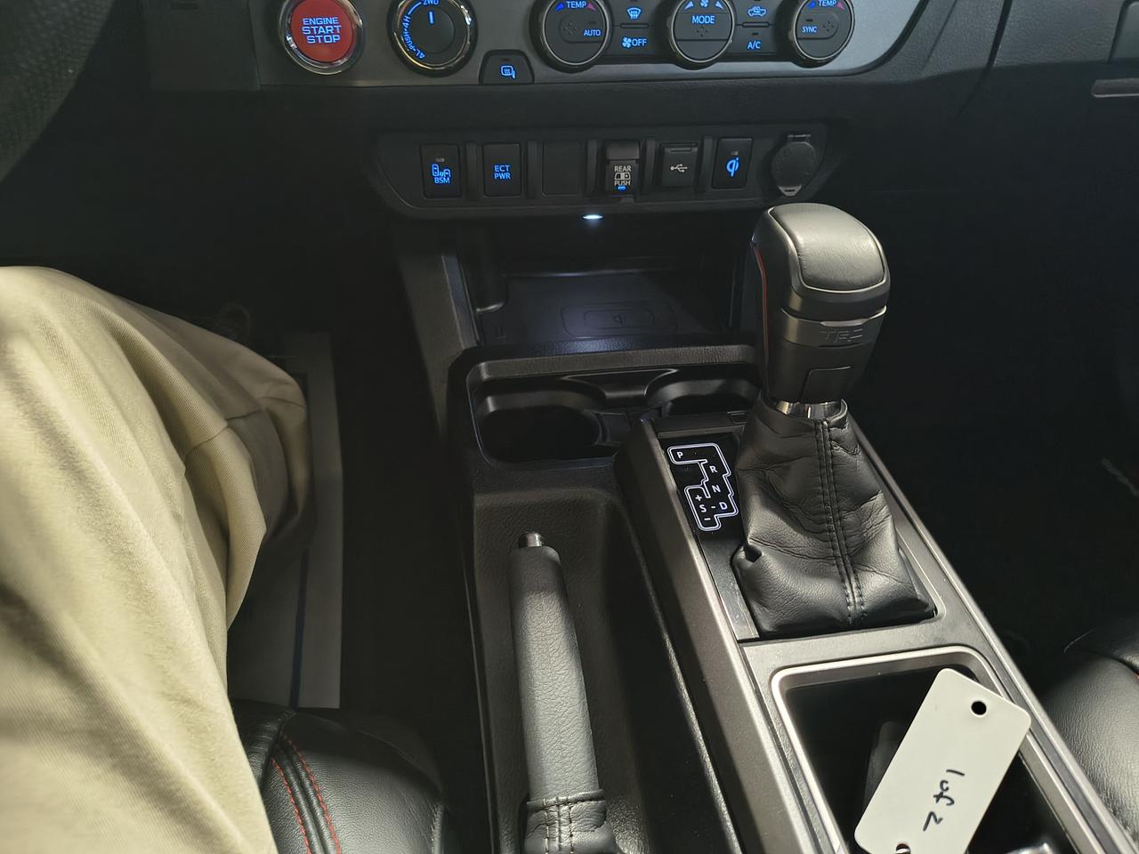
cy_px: 427
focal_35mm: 24
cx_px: 570
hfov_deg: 71.6
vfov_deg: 56.8
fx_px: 790
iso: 1820
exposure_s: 1/30
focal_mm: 5.56
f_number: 1.8
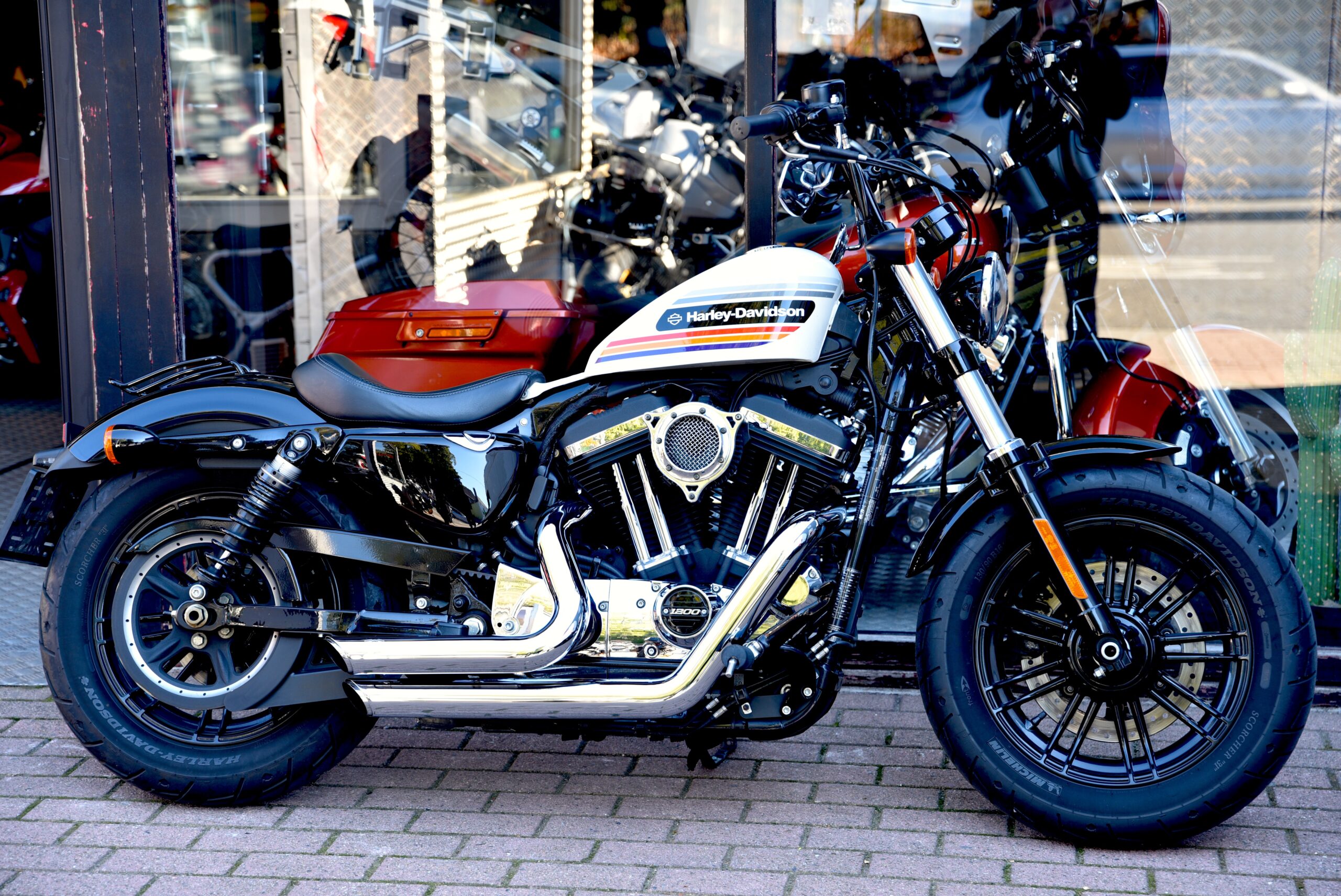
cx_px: 670
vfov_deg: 19.5
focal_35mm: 70
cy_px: 448
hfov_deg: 28.8
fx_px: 2608
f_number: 4
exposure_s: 1/60
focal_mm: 70
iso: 200
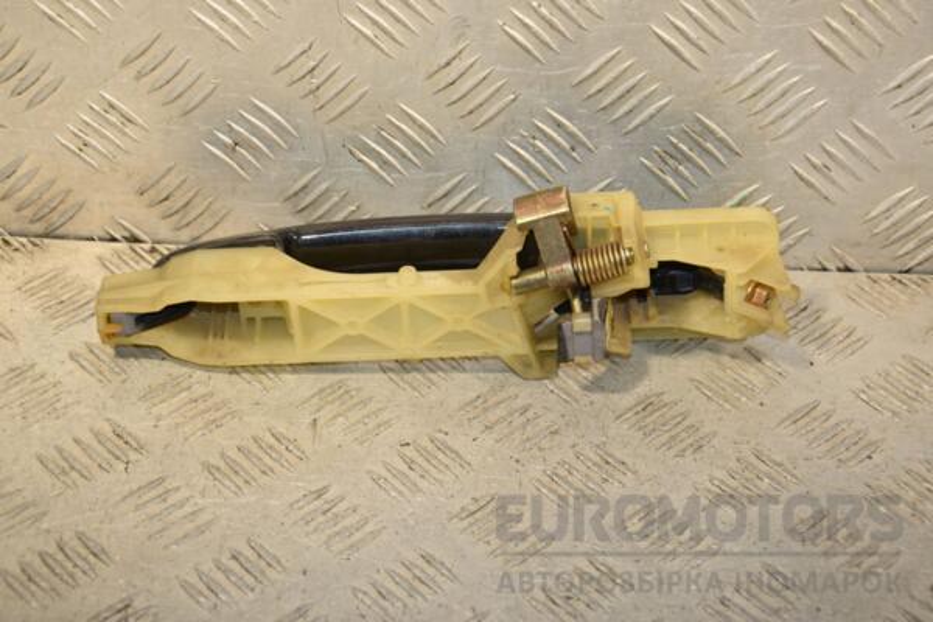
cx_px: 466
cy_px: 311
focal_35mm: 87
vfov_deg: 15.7
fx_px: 2255
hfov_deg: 23.4
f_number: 6.3
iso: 800
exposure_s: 1/200
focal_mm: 58
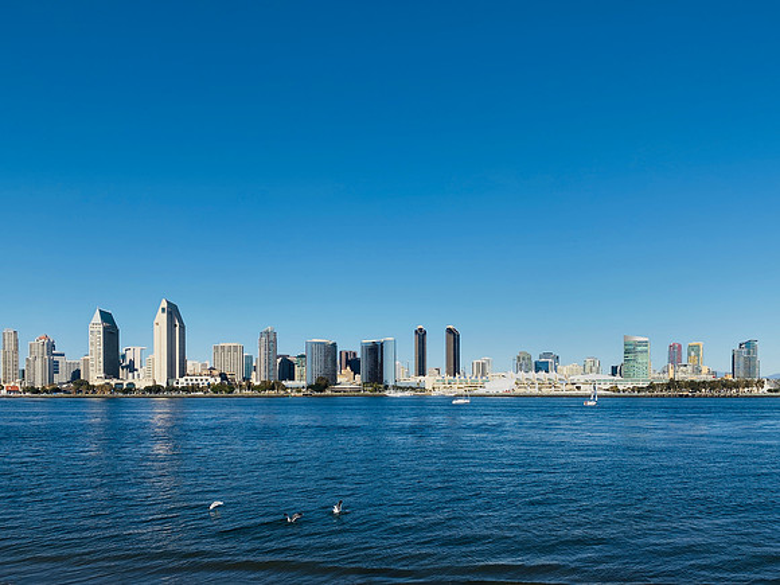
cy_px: 292
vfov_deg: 53.1
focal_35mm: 26
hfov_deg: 67.3
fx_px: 586
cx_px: 390
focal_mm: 4.25
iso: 32
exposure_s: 1/4274
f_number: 1.8
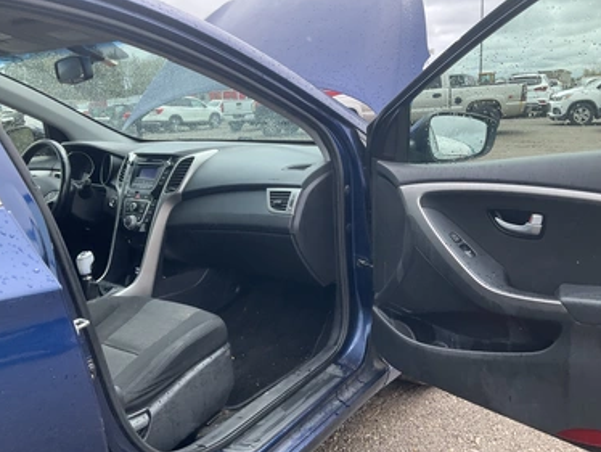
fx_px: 539
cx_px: 313
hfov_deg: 58.3
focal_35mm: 31
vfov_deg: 45.5
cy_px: 227
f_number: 1.8
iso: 25
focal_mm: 3
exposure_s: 1/450
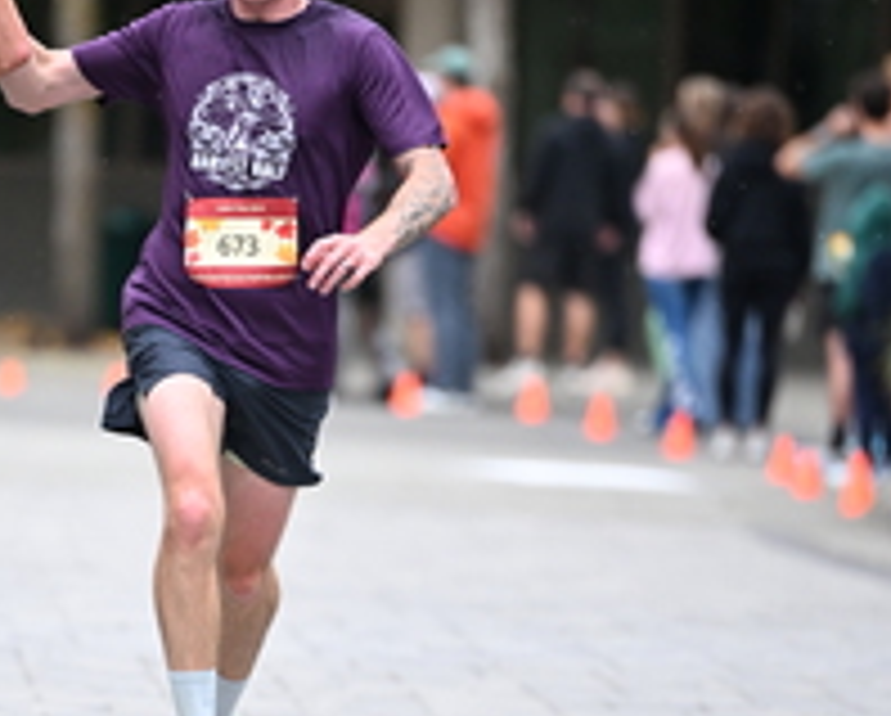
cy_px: 536
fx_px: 13759
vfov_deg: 3.0
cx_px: 88
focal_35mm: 521
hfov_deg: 3.7
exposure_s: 1/1250
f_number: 2.8
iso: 1250
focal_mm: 200
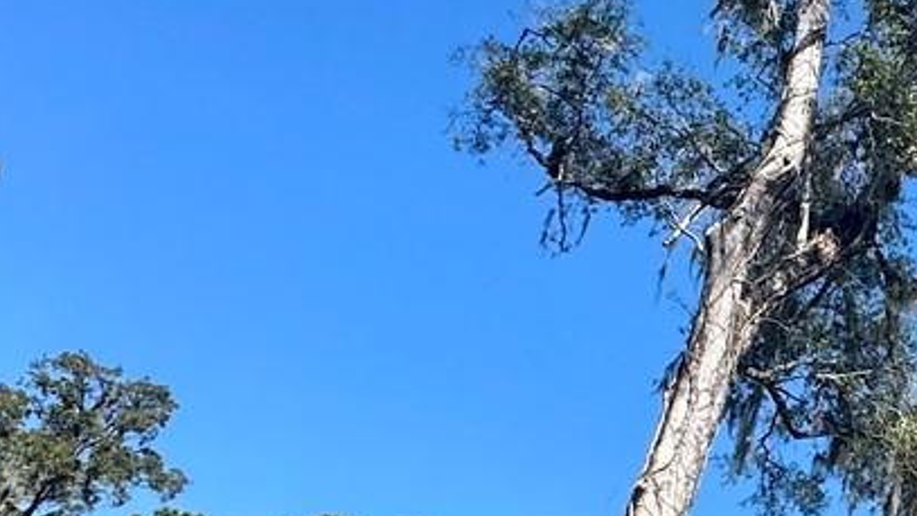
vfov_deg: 19.9
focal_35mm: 60
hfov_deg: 27.4
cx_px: 1275
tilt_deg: +28.4
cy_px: 403
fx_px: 1459
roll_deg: -5.6
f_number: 2.2
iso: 40
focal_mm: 2.22
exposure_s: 1/1114
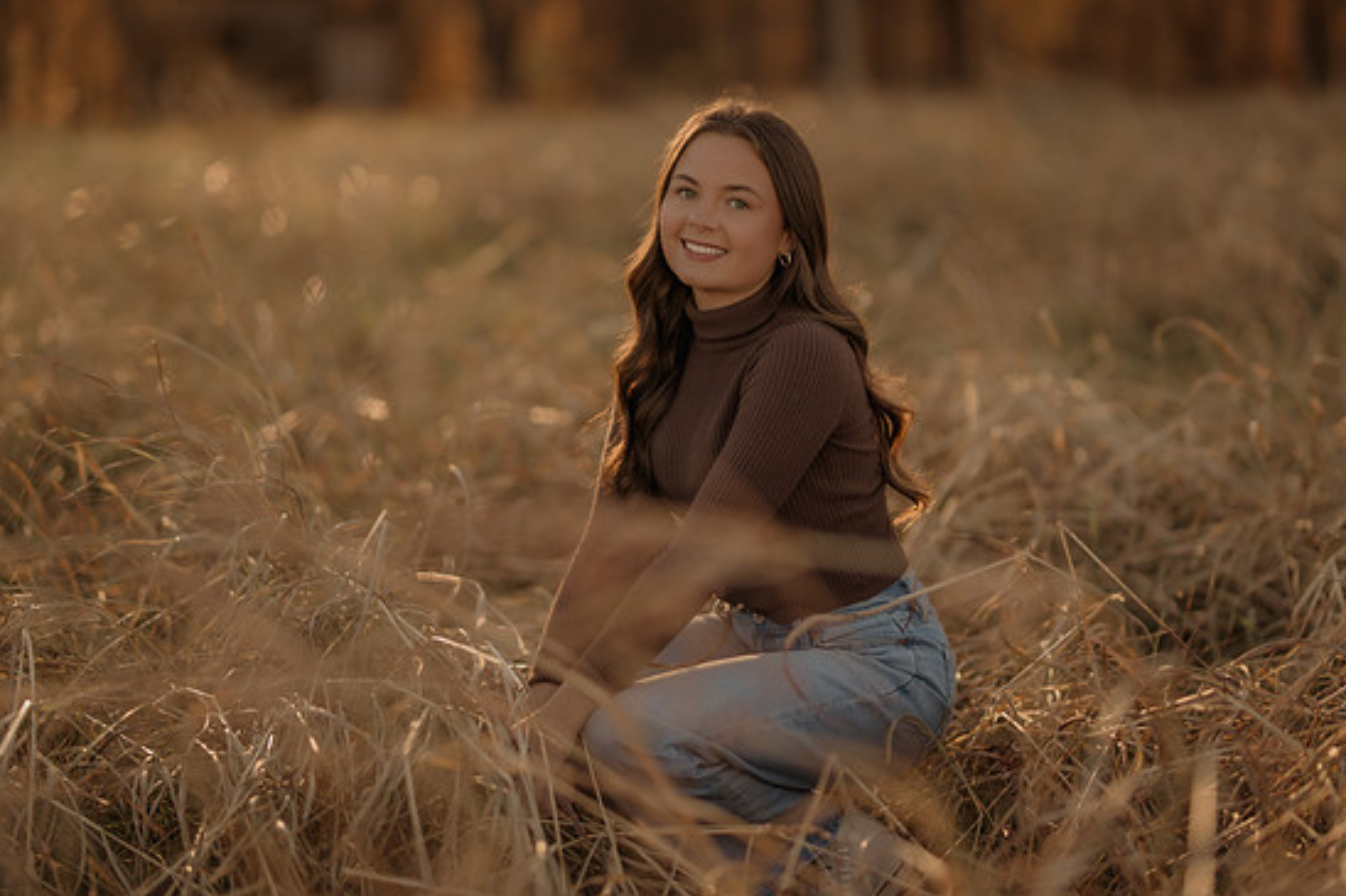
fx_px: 3364
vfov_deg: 15.2
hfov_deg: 22.6
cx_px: 695
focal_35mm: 90
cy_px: 431
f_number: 1.4
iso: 200
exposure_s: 1/1250
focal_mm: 85
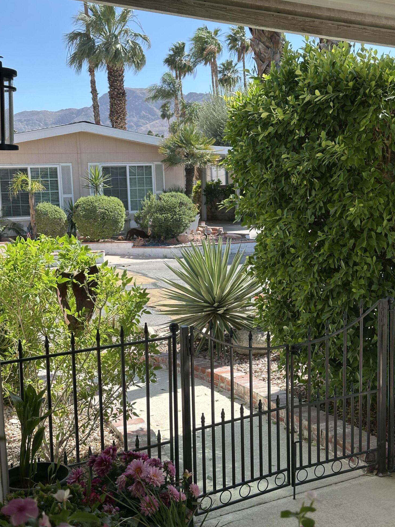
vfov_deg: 38.9
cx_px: 199
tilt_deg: -7.4
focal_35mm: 49
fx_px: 746
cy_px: 268
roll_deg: +1.2
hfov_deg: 29.7
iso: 64
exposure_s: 1/1185
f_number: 1.78
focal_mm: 6.86
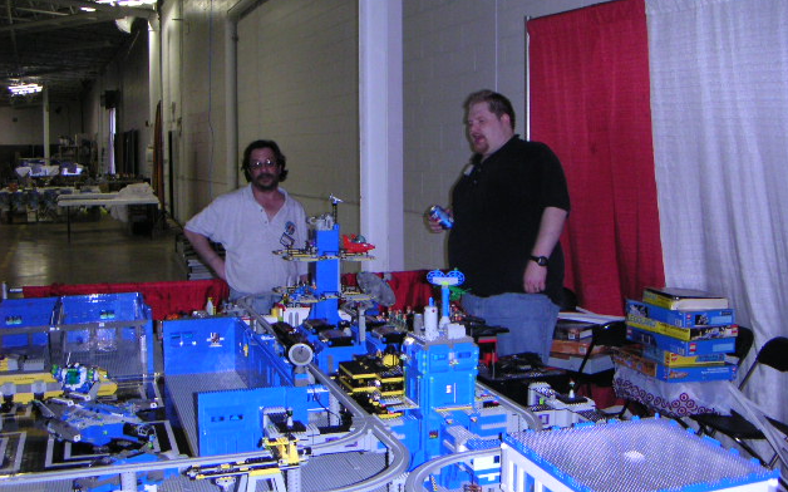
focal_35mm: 40
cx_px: 399
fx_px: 859
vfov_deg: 32.0
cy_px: 232
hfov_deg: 49.3
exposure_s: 1/45
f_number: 2.8
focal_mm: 4.8
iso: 200
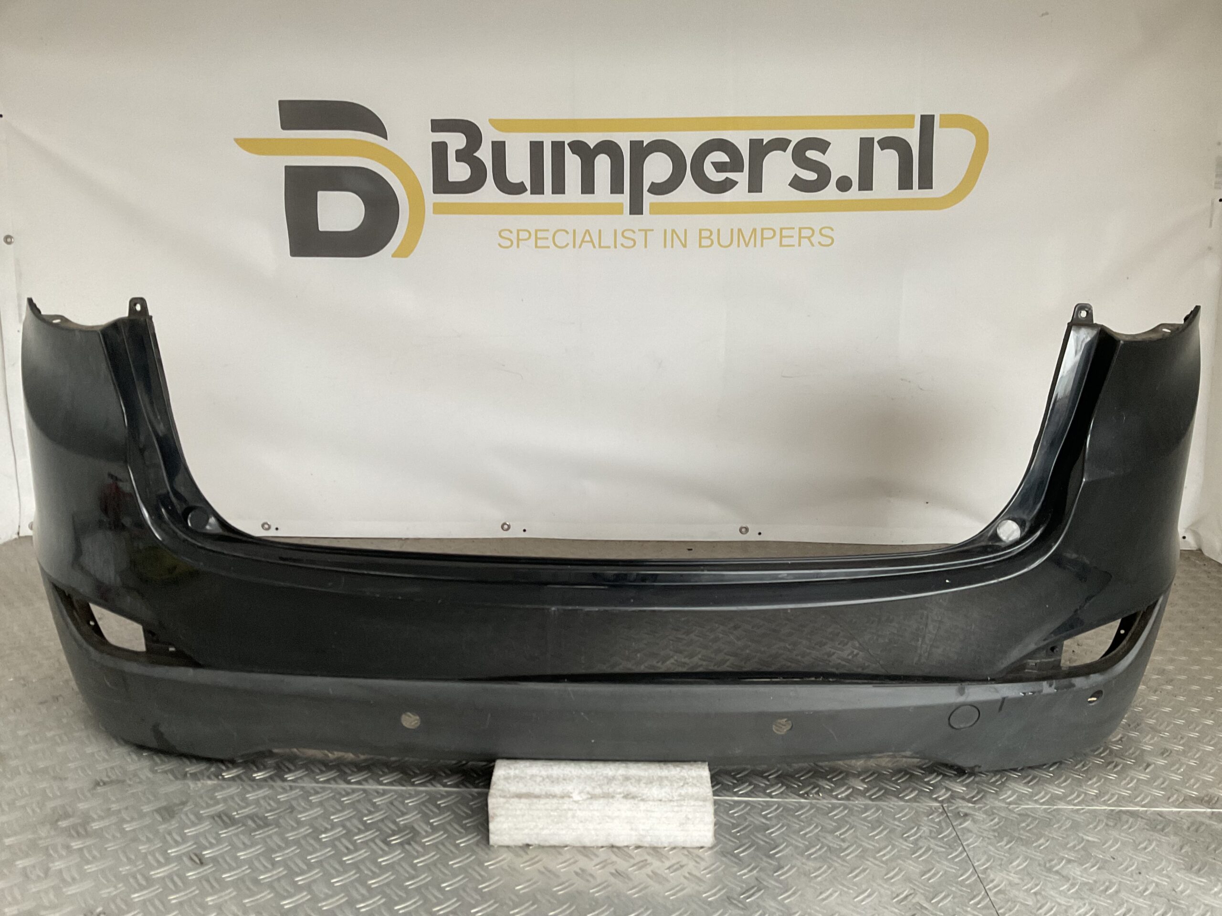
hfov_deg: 61.7
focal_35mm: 29
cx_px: 611
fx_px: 1024
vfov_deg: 48.2
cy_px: 458
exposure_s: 1/60
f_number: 1.8
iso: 125
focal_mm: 3
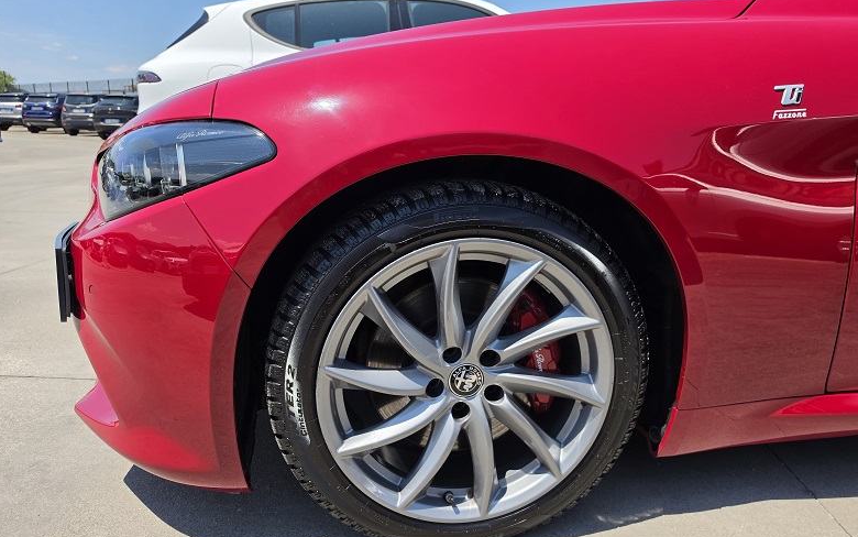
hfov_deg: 72.5
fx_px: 585
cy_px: 292
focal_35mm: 25
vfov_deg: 49.3
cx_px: 436
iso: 64
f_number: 1.4
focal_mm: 6.5
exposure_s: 1/7329
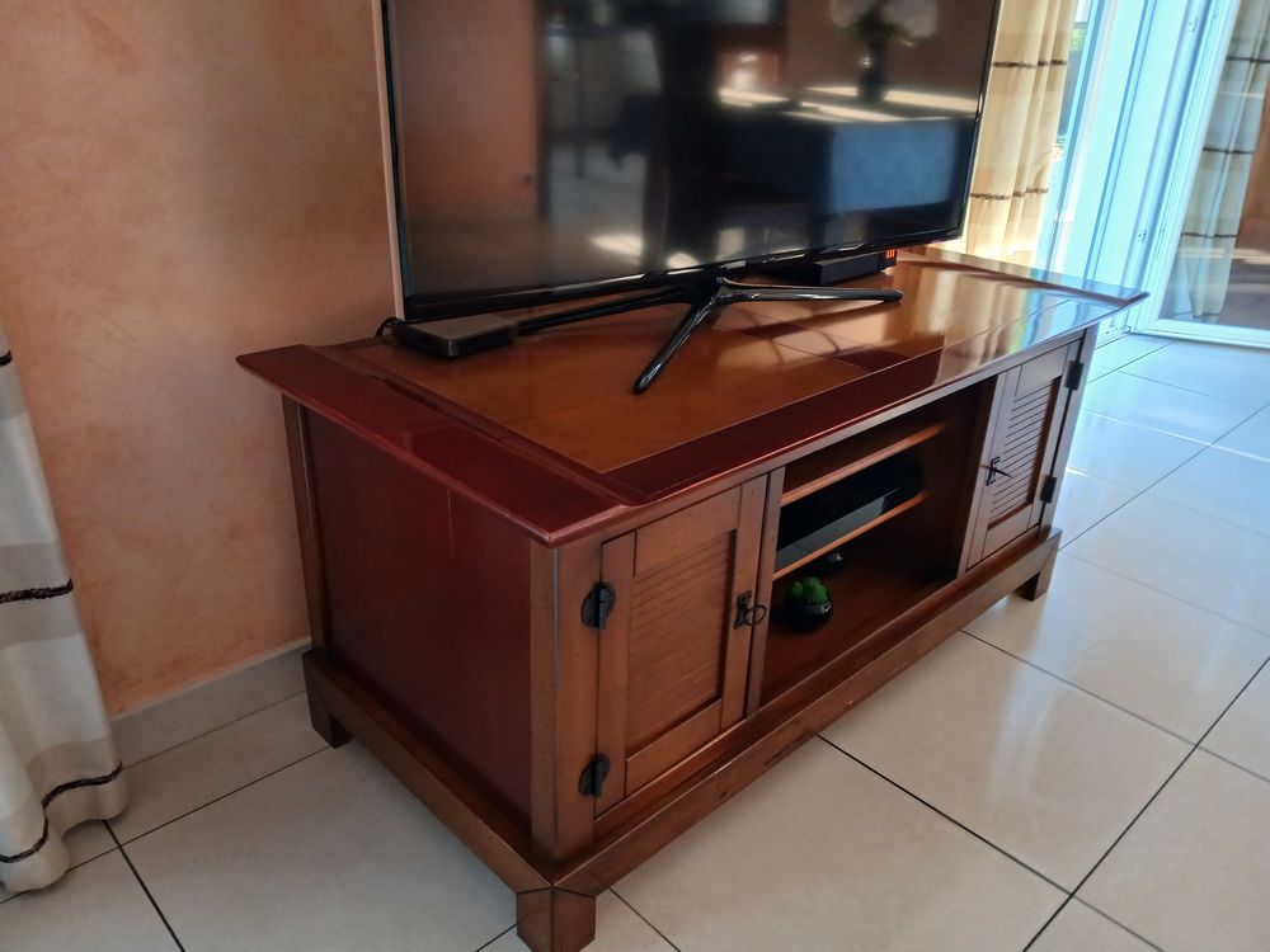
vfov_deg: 53.1
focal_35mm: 26
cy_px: 476
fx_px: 954
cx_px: 635
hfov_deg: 67.3
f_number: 1.8
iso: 250
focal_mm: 3.98
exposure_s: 1/25
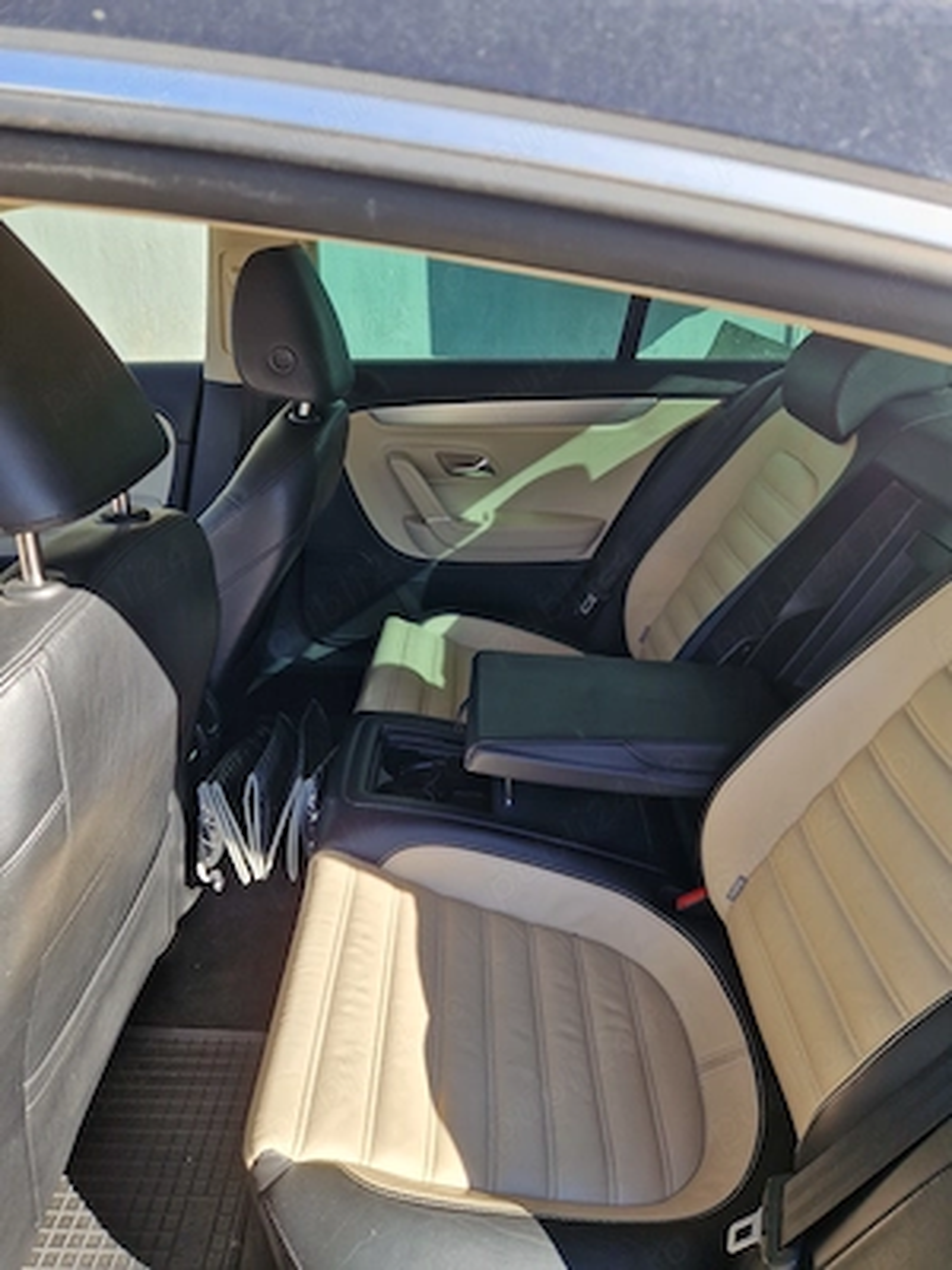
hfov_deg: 58.9
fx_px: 843
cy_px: 635
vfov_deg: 73.9
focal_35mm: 23
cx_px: 476
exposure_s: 1/331
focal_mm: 5.4
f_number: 1.8
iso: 50
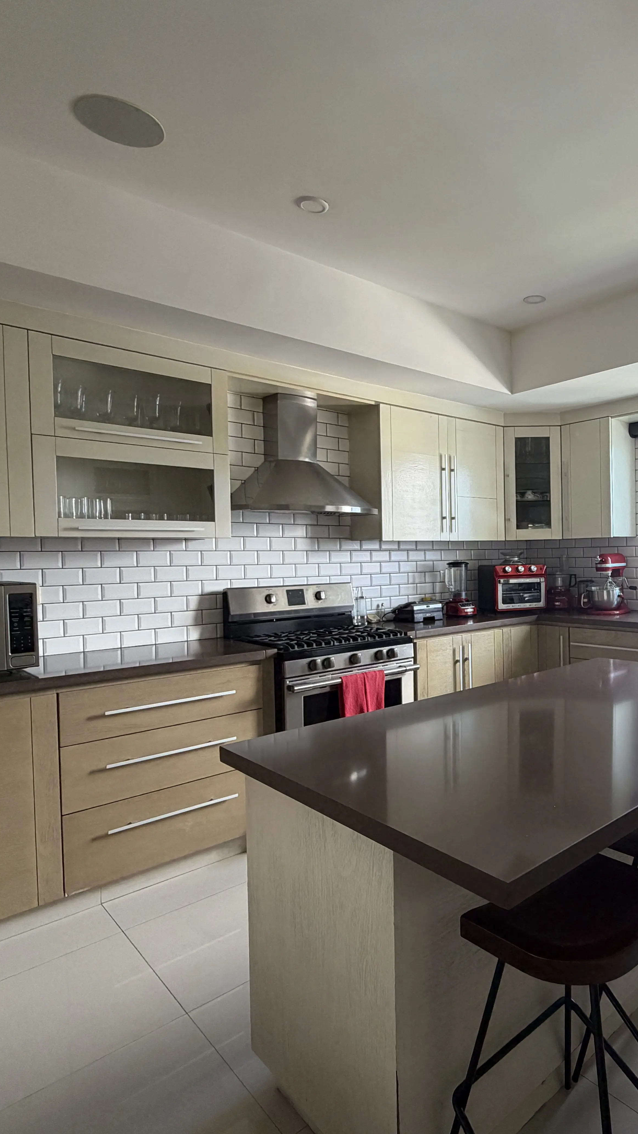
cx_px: 506
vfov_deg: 83.8
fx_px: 632
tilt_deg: -1.8
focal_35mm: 21
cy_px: 570
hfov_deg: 50.5
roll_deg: +0.8
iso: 160
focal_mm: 2.22
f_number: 2.2
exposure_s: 1/121
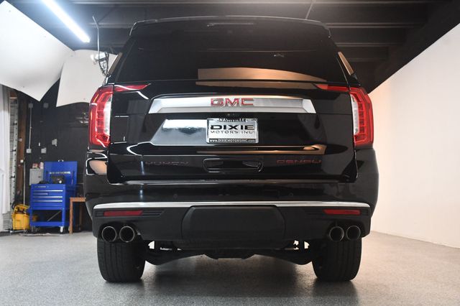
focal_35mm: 36
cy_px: 153
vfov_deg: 36.8
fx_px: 460
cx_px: 230
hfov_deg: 53.2
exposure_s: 1/125
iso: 3200
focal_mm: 24
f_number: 3.8
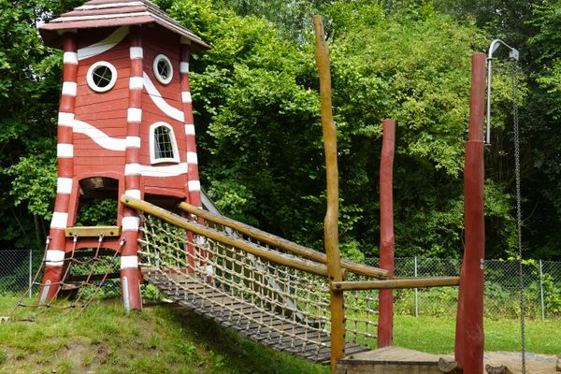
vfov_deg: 31.9
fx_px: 654
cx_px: 280
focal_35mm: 42
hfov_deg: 46.4
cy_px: 187
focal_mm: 28
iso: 100
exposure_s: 1/100
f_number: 7.1
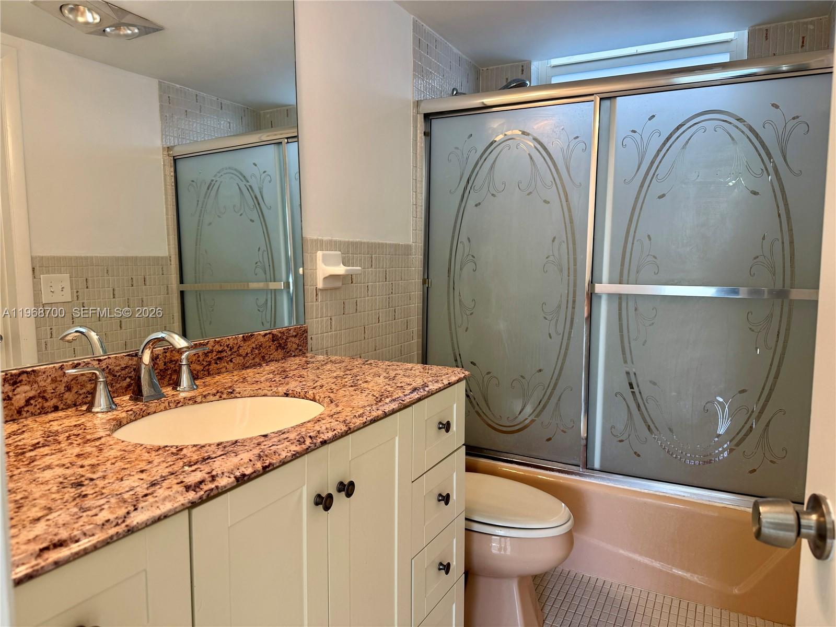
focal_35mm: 24
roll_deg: -0.4
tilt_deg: -5.9
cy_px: 314
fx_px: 580
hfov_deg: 71.6
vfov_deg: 56.8
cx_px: 418
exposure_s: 1/120
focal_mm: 6.76
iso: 80
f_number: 1.78
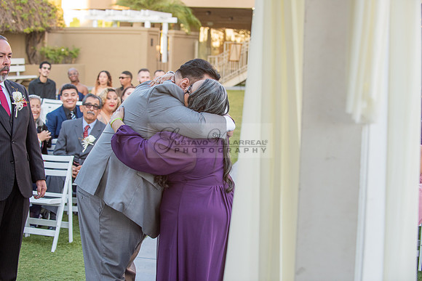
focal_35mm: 70
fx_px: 821
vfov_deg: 19.5
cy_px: 140
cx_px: 211
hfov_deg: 28.8
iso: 800
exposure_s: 1/320
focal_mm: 70
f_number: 4
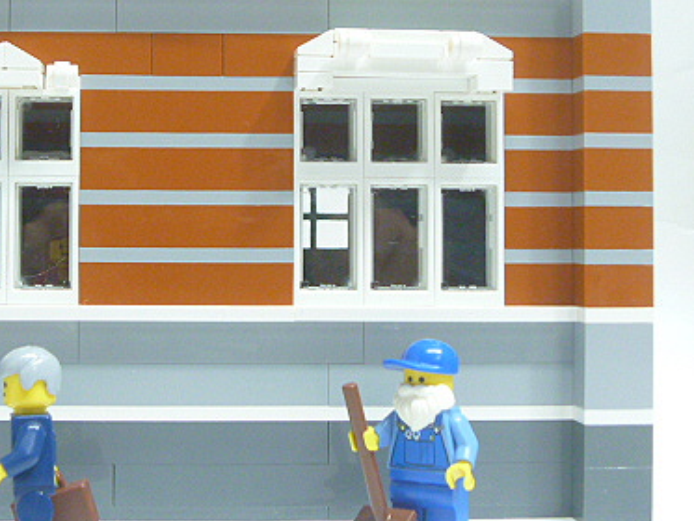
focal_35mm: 60
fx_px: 1203
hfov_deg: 31.7
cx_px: 186
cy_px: 192
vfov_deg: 24.4
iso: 400
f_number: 3.5
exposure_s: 1/10
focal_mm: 6.3
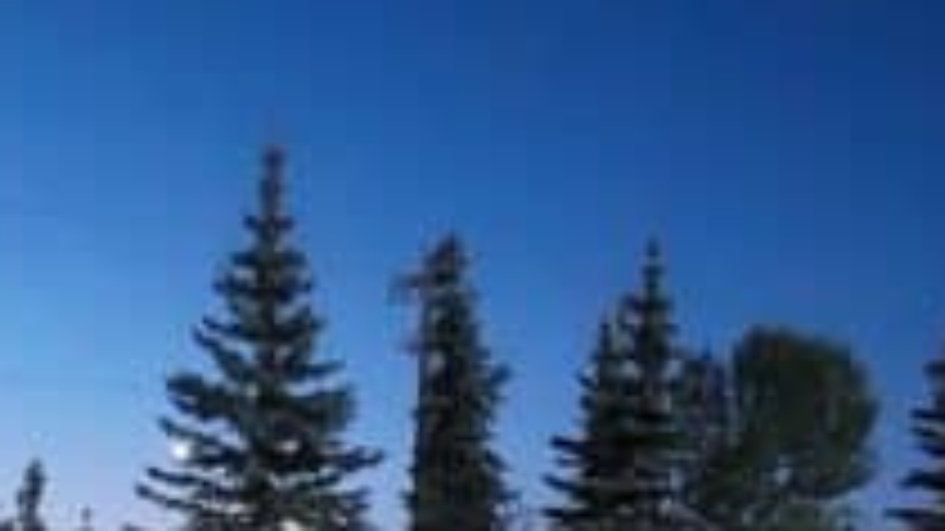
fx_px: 1729
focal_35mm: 69
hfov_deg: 30.5
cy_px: 864
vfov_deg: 15.7
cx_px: 382
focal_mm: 1.74
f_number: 2.2
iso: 1000
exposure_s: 1/10
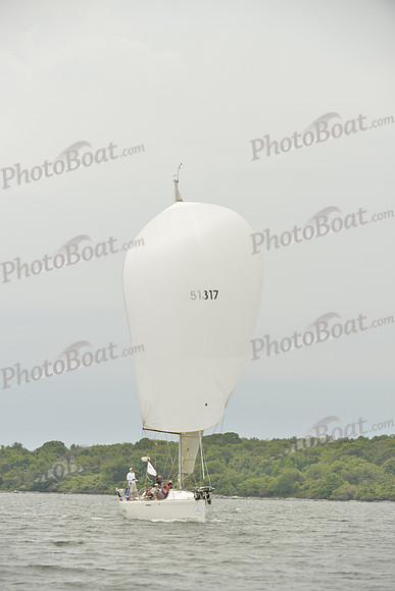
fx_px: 3289
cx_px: 198
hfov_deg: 6.9
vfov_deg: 10.3
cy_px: 296
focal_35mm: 200
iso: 400
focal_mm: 200
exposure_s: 1/1000
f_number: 6.3
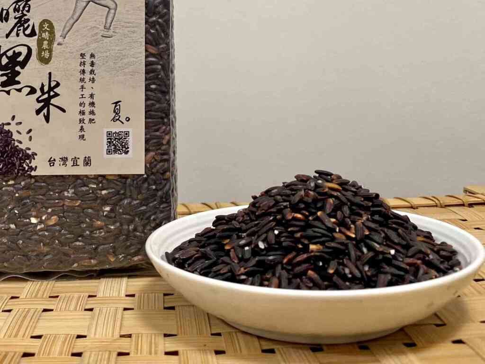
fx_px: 364
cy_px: 182
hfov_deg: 67.3
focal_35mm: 26
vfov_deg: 53.1
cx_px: 242
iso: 125
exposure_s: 1/60
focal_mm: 4.25
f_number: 1.8
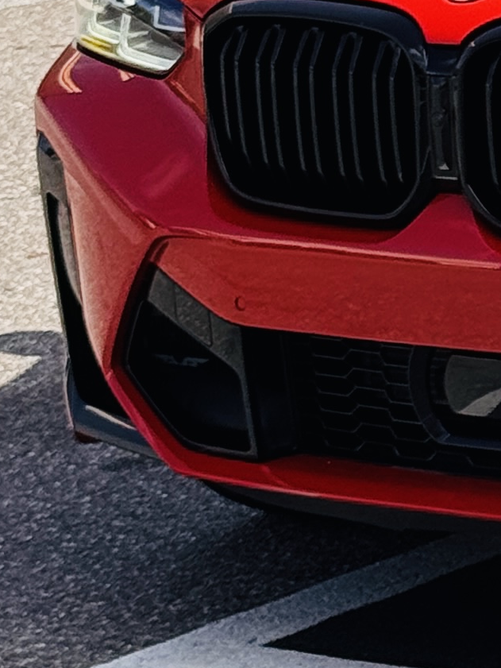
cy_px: -21
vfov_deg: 8.6
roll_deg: +2.3
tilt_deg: -6.8
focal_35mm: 230
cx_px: 1077
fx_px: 4437
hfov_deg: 6.2
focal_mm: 6.76
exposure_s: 1/3425
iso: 64
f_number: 1.78
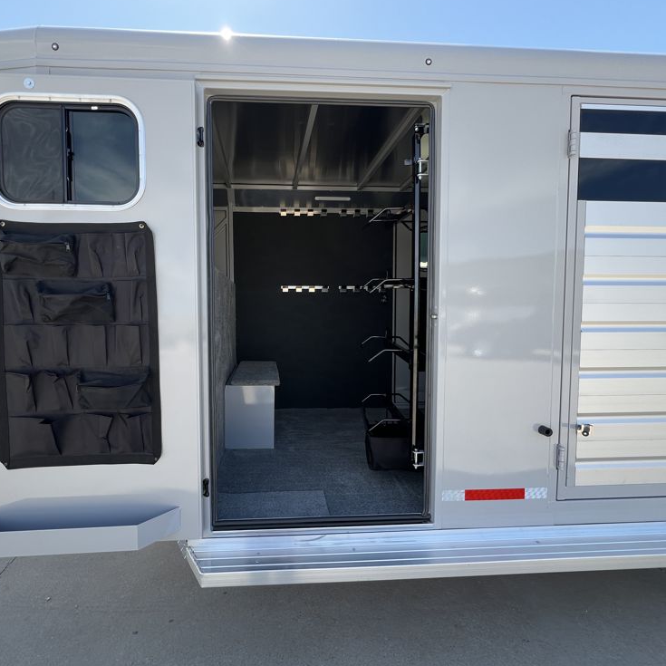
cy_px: 334
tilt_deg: -5.4
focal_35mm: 16
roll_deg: +0.1
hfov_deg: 87.0
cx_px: 291
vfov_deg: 87.4
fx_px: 348
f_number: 1.8
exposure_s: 1/279
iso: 32
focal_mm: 1.57
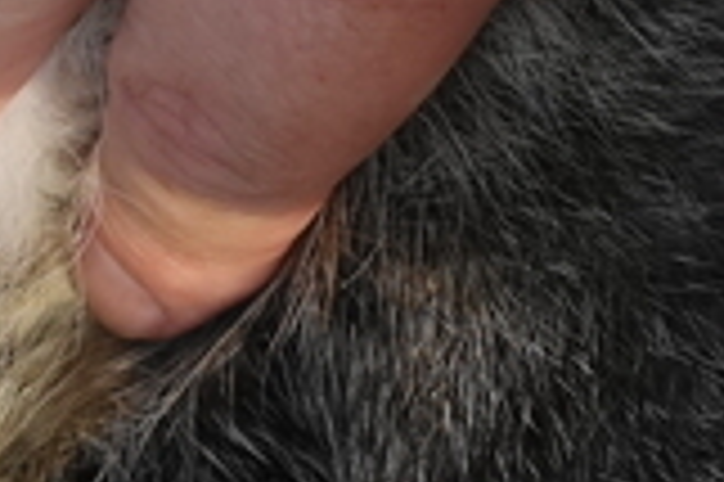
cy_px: 297
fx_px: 3596
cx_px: -544
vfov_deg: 7.7
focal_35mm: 179
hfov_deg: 10.8
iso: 125
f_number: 4
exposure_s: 1/640
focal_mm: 8.8
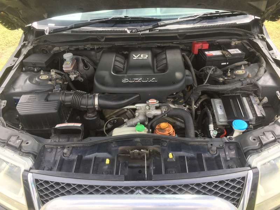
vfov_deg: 48.2
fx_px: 235
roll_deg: +2.4
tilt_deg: -34.3
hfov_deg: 61.7
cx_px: 140
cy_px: 105
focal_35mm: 29
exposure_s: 1/356
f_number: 2.2
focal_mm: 4.15
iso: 32
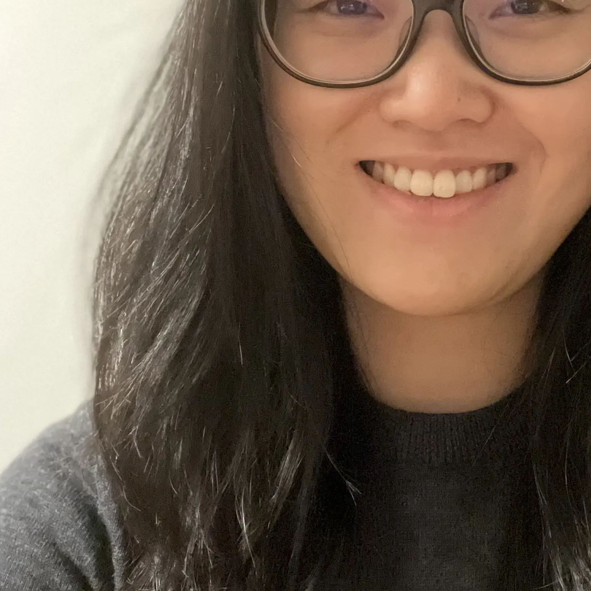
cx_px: 449
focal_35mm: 55
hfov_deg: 30.5
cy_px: 219
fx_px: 1062
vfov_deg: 30.9
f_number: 2.2
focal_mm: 2.71
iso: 1250
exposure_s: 1/15
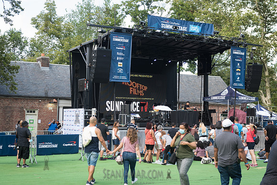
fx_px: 431
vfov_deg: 24.2
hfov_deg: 35.6
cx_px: 138
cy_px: 92
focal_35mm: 56
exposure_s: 1/320
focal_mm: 56
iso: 250
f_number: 4.5
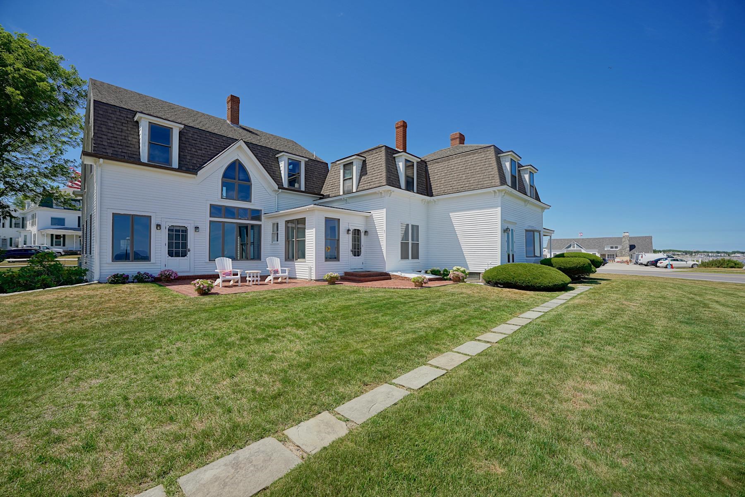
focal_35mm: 14
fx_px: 290
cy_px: 248
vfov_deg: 81.2
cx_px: 372
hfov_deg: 104.3
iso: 100
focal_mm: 14
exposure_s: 1/250
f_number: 8
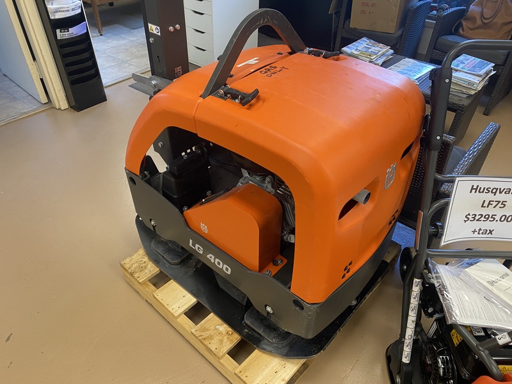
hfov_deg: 67.3
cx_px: 256
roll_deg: +0.7
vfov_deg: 53.1
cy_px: 192
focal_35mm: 26
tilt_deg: -40.2
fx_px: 385
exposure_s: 1/60
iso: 125
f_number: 1.8
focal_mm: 4.25
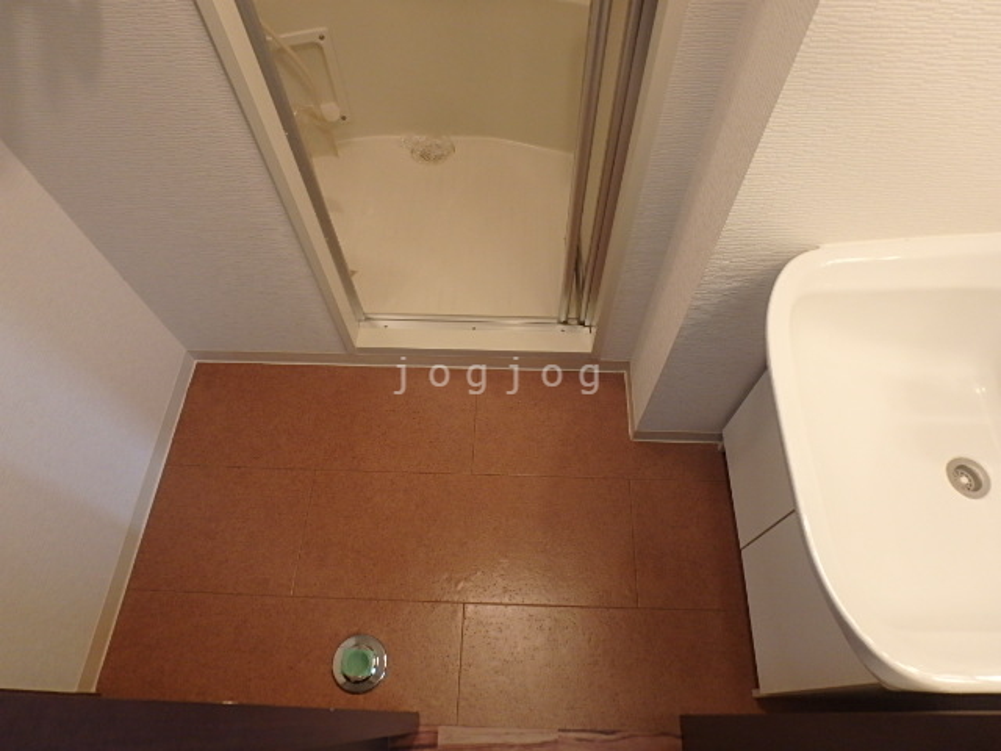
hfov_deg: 79.0
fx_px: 607
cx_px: 500
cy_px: 376
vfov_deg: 63.4
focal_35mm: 21
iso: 250
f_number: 3.5
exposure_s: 1/30
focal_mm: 3.7
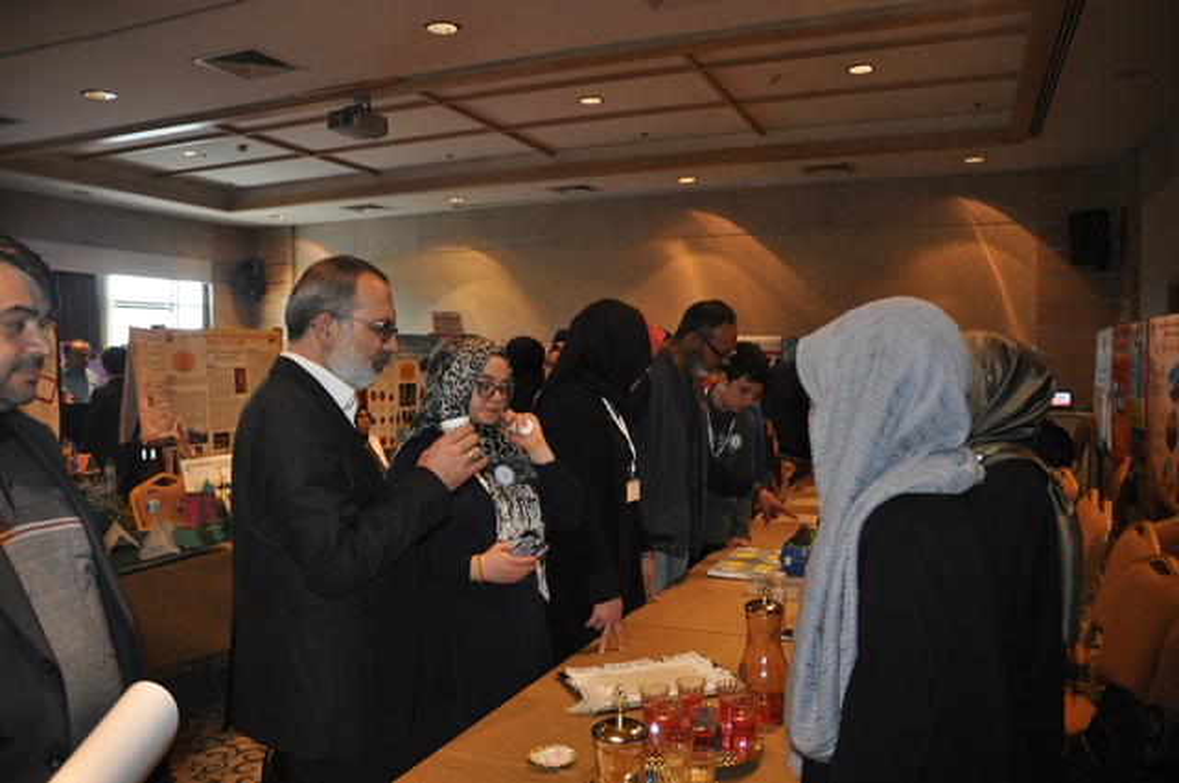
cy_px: 392
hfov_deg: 67.4
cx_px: 590
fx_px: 883
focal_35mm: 27
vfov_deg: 47.8
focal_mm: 18
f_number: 3.5
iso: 800
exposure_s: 1/60
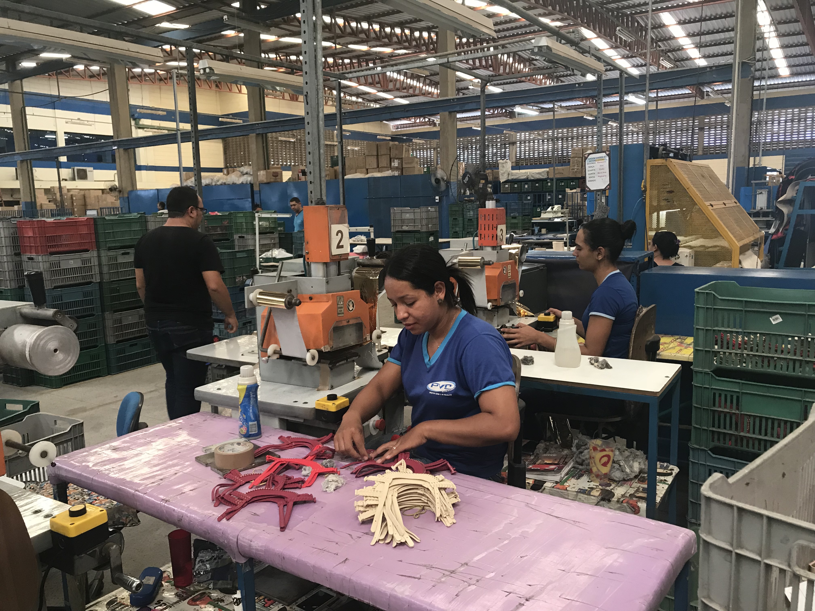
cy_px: 306
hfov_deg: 63.4
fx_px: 659
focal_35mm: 28
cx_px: 408
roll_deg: +2.0
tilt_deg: -9.4
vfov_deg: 49.7
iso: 32
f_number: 1.8
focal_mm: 3.99
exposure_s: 1/30
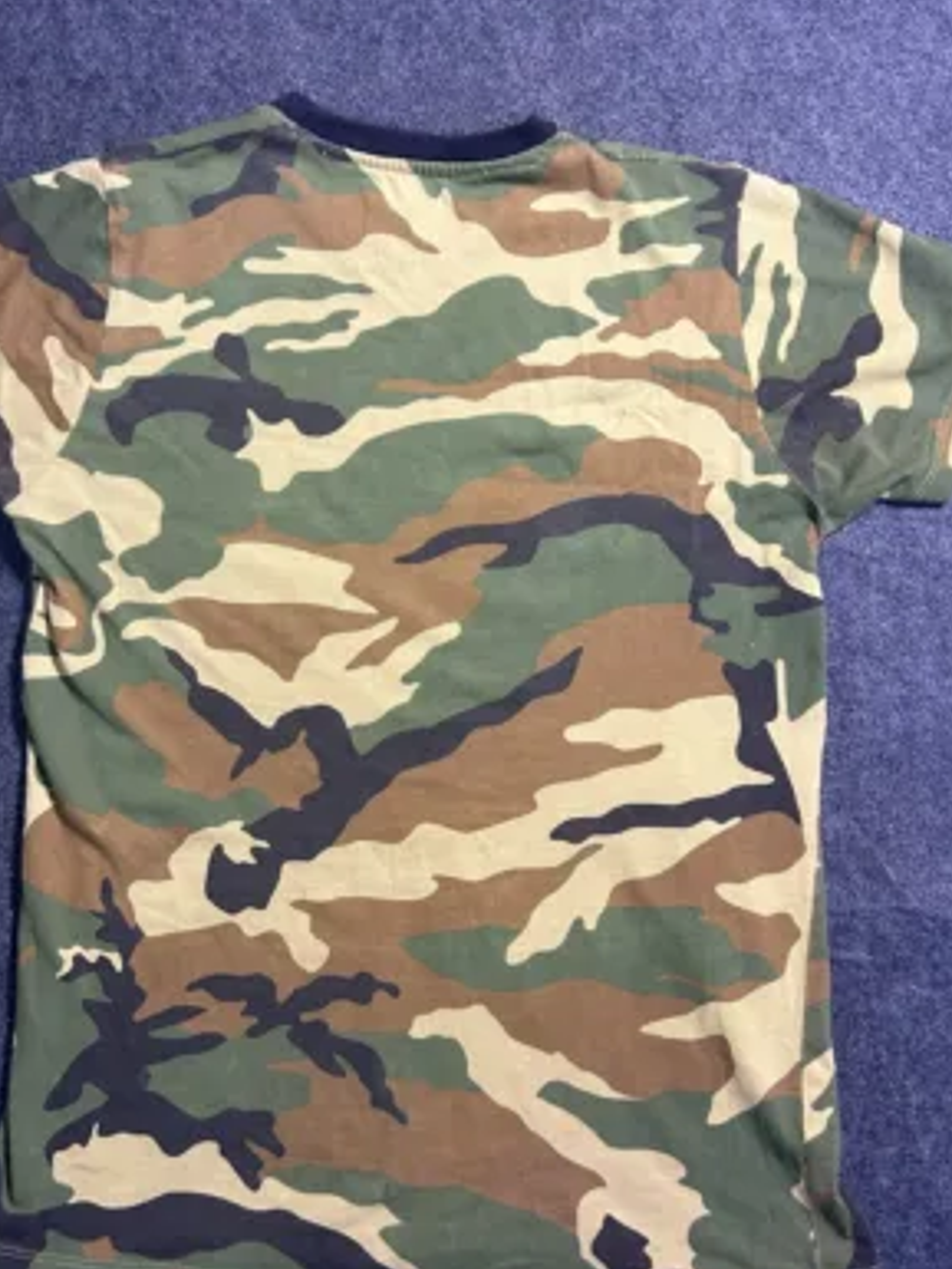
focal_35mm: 36
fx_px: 1319
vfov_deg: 51.3
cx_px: 412
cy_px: 691
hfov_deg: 39.6
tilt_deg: -61.5
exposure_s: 1/50
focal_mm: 5.7
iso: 160
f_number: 1.5
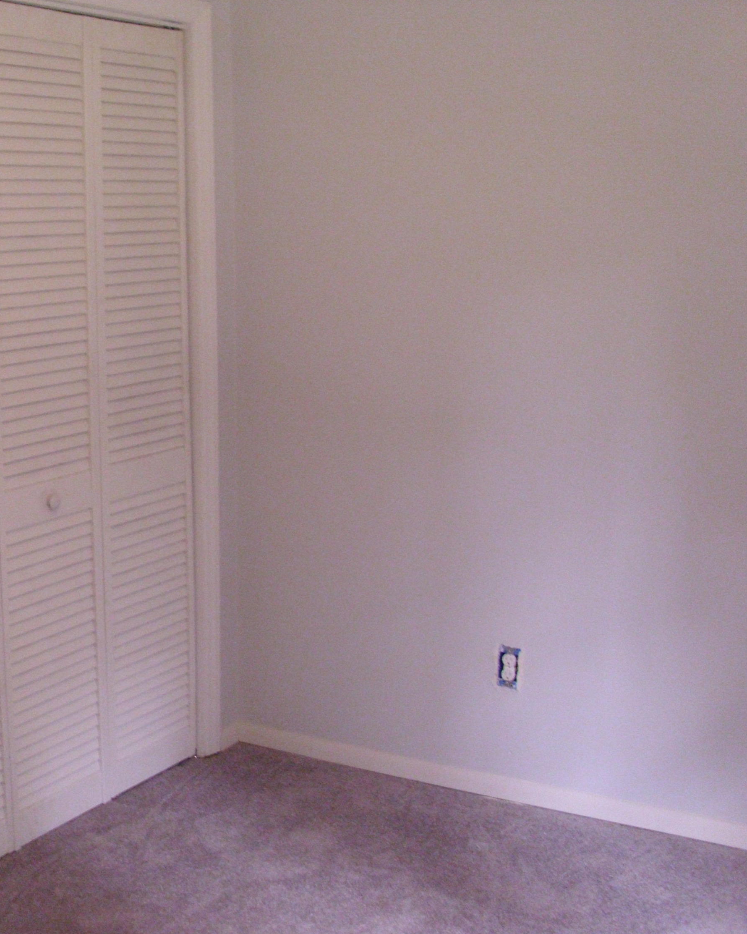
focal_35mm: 50
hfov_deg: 29.8
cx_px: 185
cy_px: 470
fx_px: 1382
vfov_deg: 37.3
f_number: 3
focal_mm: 6.36
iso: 400
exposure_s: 1/60
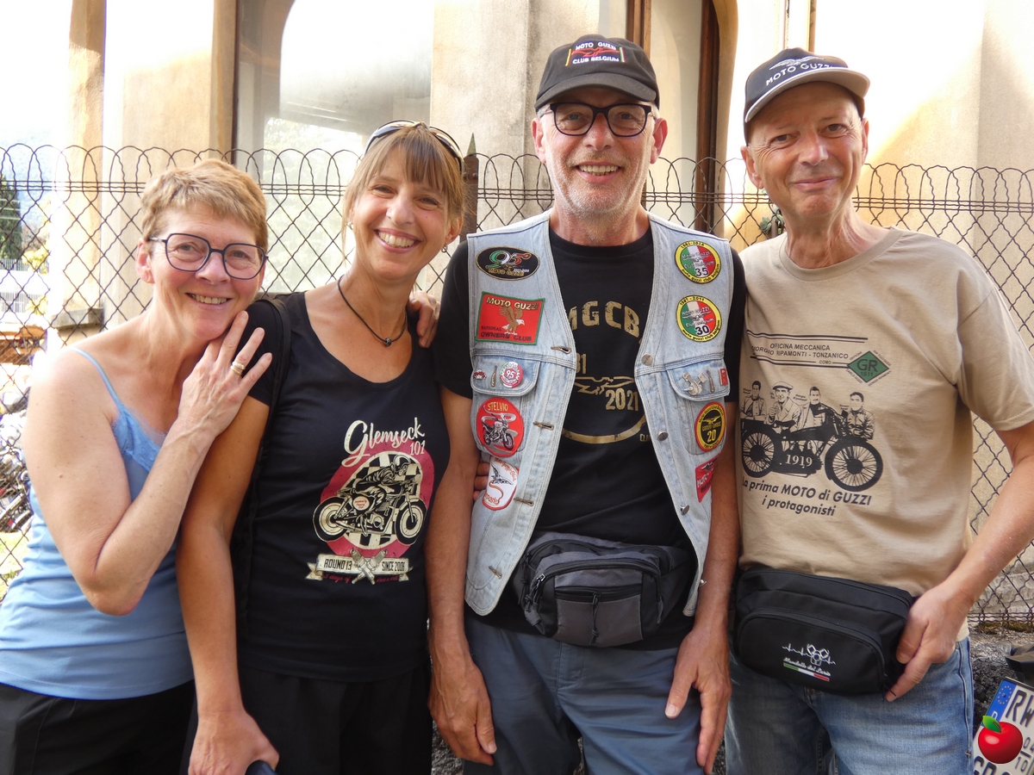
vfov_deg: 44.2
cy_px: 388
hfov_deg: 56.8
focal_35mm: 32
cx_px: 517
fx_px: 956
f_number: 3.4
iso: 100
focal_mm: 5.8
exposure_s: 1/80
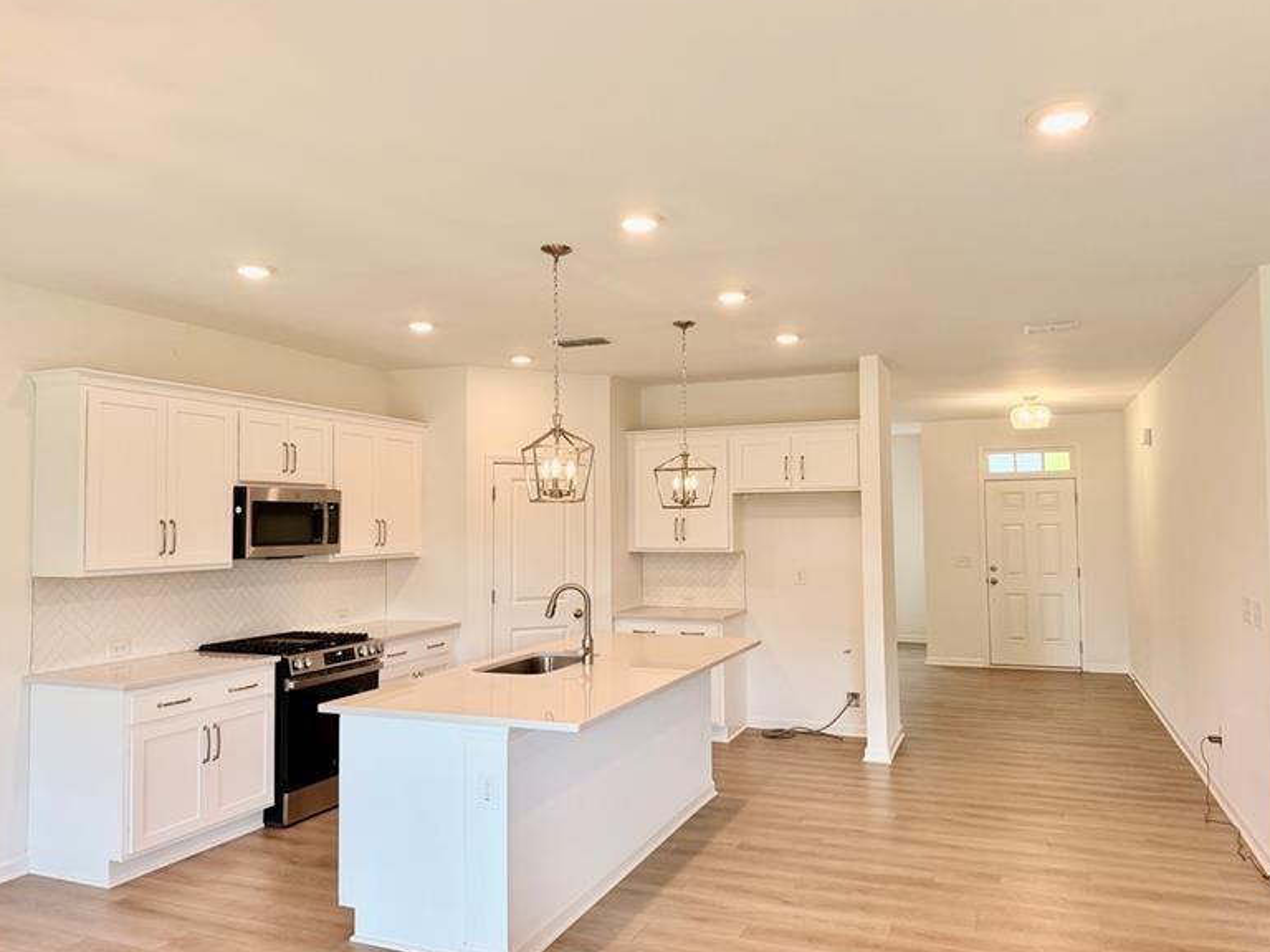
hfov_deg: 69.4
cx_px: 647
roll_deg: +0.5
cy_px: 473
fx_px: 917
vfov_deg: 54.9
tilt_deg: +2.5
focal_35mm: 25
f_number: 1.78
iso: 160
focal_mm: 6.76
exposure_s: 1/194
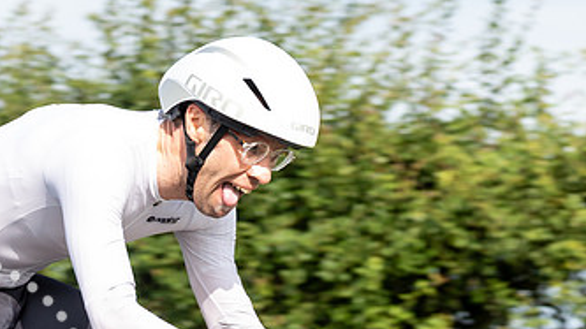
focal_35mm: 295
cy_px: 229
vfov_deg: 4.1
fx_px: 4582
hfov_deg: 7.3
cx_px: 265
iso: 125
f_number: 4
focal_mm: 74
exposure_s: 1/640
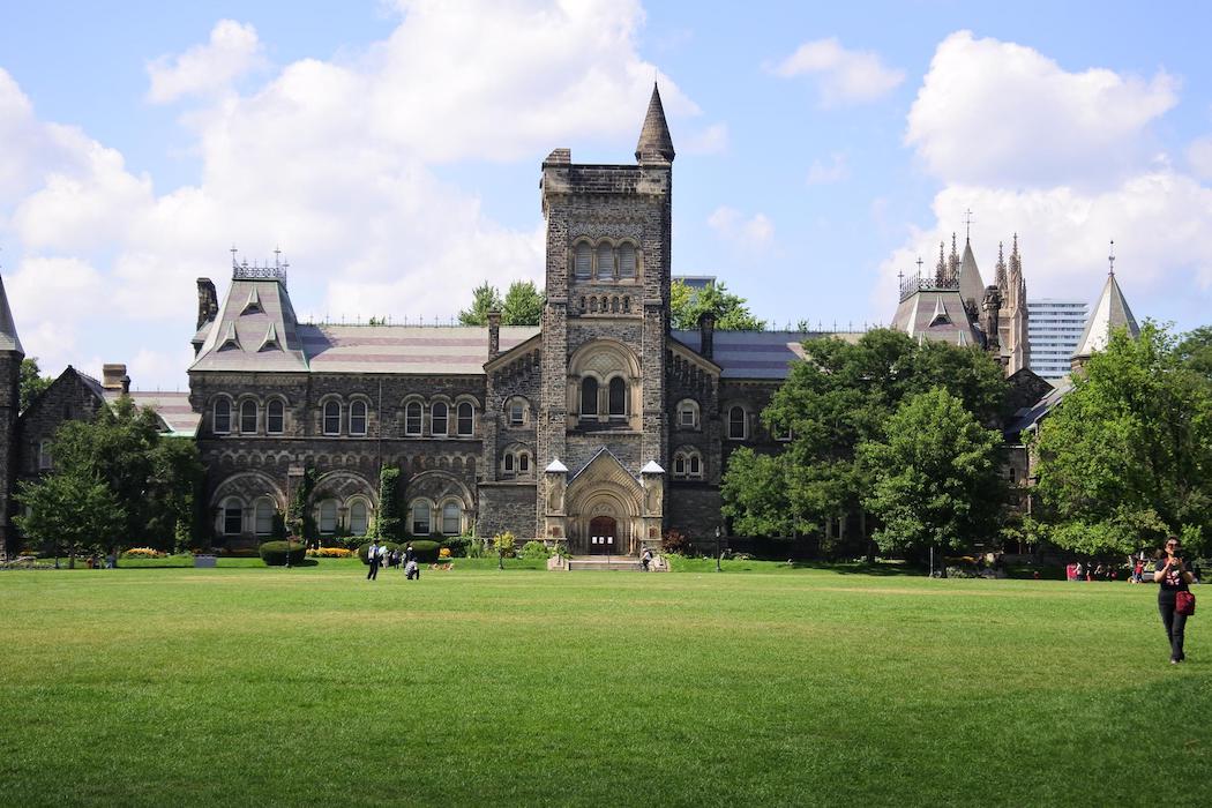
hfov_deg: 31.9
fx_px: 2121
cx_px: 606
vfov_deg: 21.6
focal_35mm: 63
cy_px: 404
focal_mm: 23.6
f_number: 5
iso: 160
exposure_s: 1/500
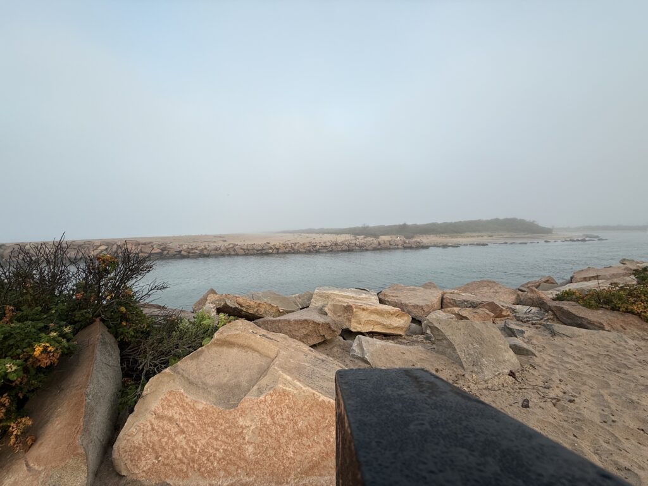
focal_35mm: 14
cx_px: 324
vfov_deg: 85.7
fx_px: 262
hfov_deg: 102.1
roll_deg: +1.0
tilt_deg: -2.5
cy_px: 243
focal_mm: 2.22
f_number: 2.2
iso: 50
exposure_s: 1/198
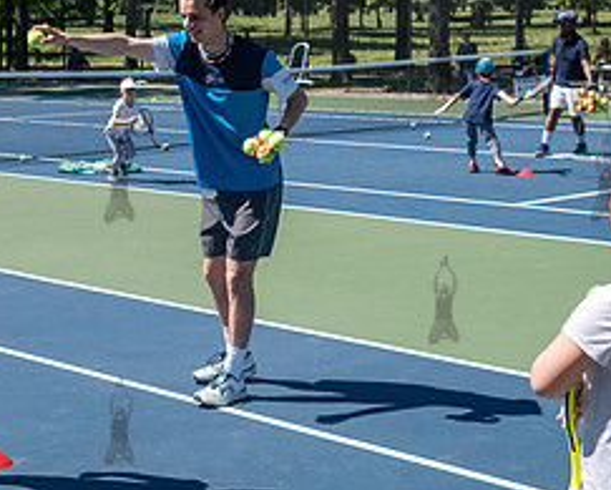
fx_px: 1448
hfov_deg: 23.5
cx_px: 118
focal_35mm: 80
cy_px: 177
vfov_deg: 19.2
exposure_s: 1/2000
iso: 200
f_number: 4
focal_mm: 35
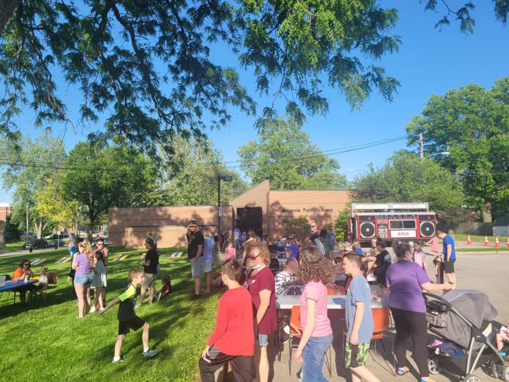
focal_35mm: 26
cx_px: 254
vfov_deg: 53.1
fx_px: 382
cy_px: 191
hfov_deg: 67.3
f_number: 1.8
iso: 40
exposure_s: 1/1418
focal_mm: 5.4
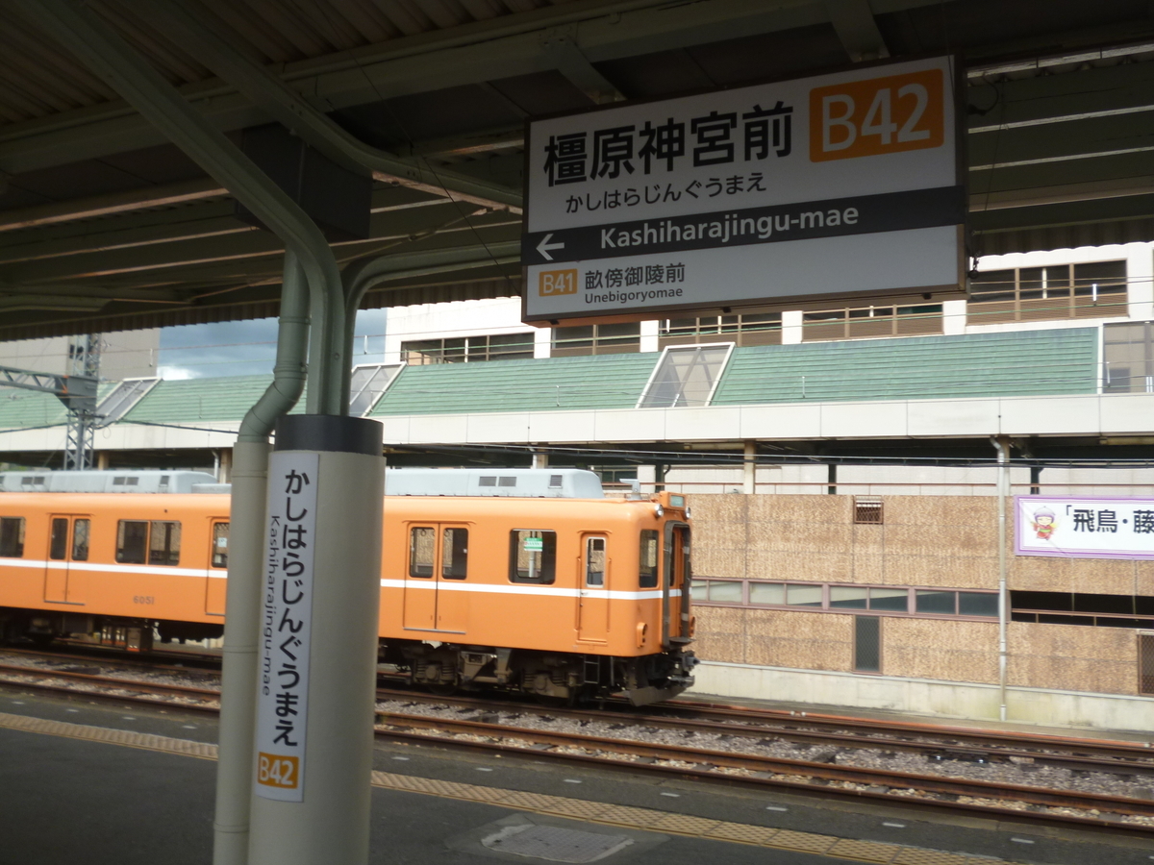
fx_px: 1067
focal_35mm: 32
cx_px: 577
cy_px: 432
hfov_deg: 56.8
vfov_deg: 44.2
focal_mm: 5.7
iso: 100
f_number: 10
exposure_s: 1/80
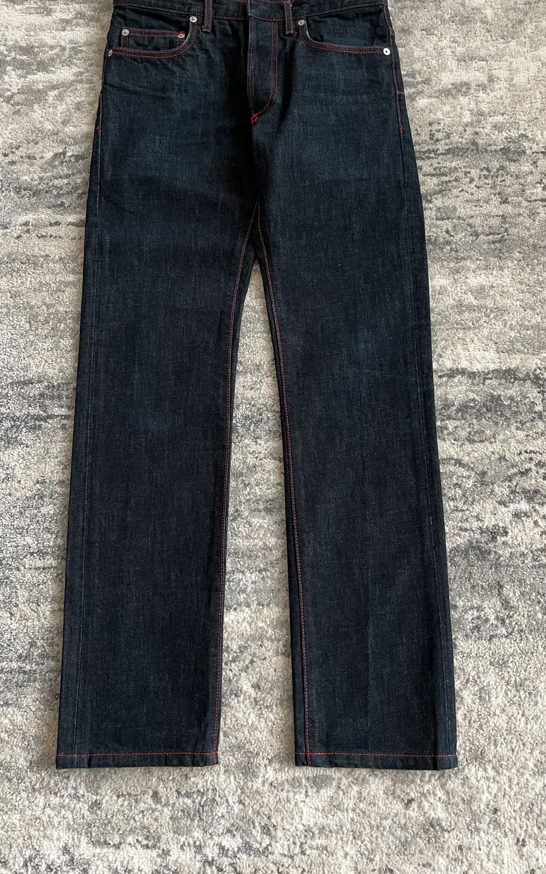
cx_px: 253
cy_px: 379
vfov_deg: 59.4
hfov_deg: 39.4
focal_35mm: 32
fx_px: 762
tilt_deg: -76.8
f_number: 1.6
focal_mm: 5.1
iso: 125
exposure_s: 1/80
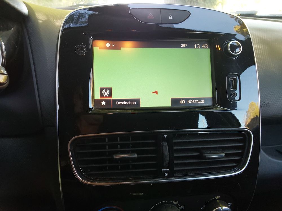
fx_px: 228
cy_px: 106
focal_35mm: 28
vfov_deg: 49.7
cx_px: 141
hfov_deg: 63.4
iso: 100
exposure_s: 1/50
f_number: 1.9
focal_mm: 2.91
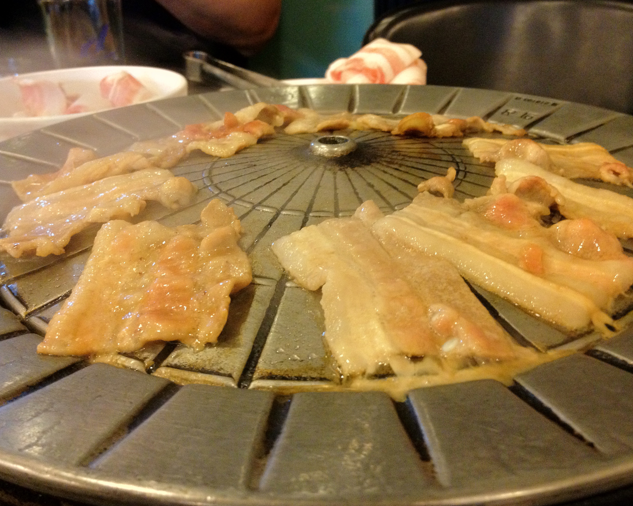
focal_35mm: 37
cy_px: 255
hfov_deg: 49.1
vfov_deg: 40.1
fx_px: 693
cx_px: 321
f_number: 2.4
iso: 400
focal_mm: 4.28
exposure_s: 1/15
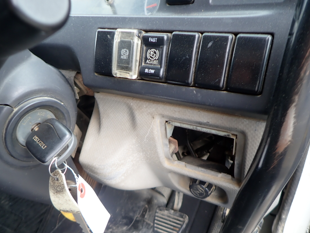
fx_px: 260
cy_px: 133
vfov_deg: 48.1
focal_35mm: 29
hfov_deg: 61.6
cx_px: 144
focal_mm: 4.5
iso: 100
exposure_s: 1/80
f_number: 2
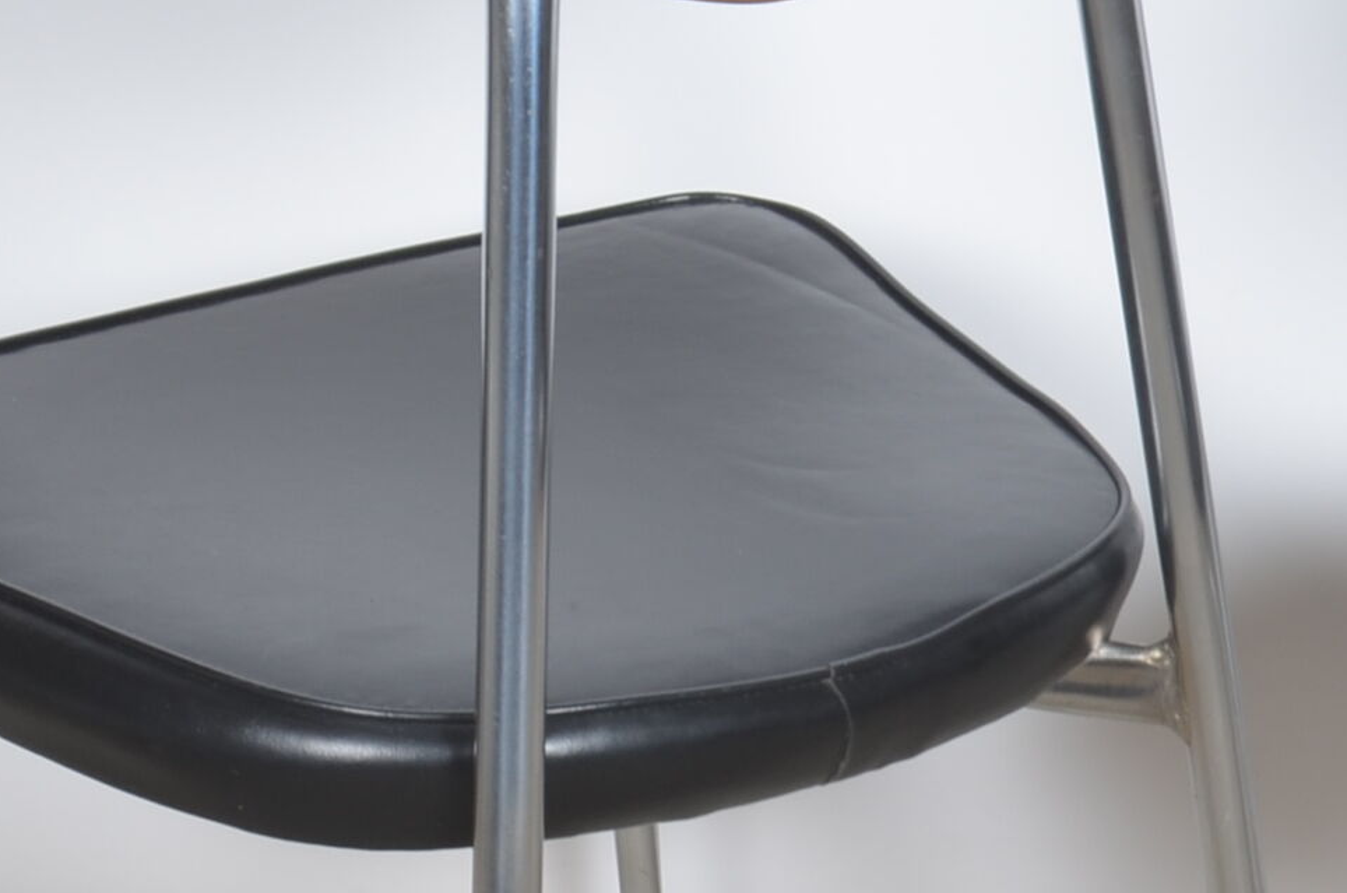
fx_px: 5154
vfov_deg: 9.9
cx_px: 1455
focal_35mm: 138
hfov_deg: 14.6
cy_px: 546
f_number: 11
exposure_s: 1/125
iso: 100
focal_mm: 24
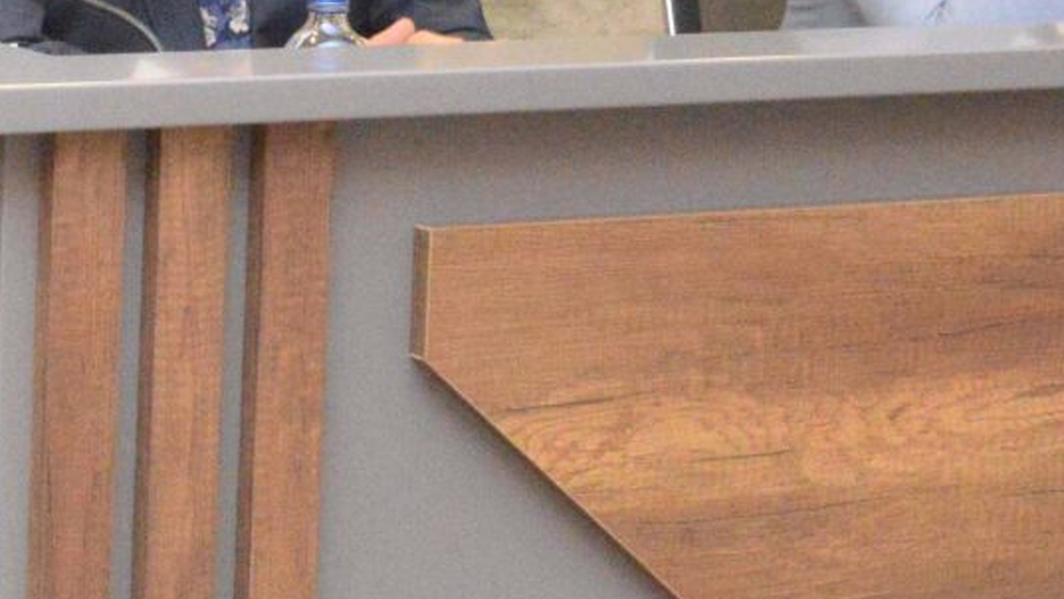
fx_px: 4514
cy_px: -136
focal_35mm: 160
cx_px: -188
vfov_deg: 7.5
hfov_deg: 13.1
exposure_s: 1/60
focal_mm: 32
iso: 6400
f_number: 16
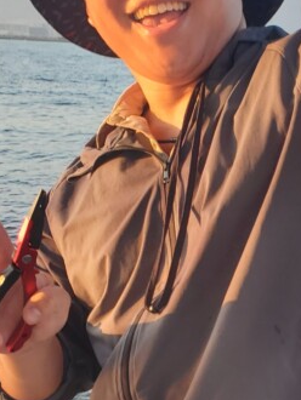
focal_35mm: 63
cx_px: 340
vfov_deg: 30.1
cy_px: 308
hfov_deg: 21.9
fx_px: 729
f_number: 2.4
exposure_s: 1/208
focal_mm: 4.3
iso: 50
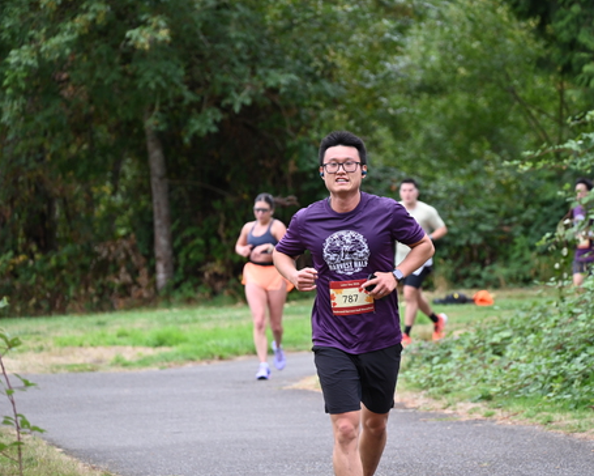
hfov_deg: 8.5
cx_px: 337
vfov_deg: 6.8
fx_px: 3991
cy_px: 237
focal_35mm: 227
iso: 500
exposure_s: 1/250
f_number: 6.3
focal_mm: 200
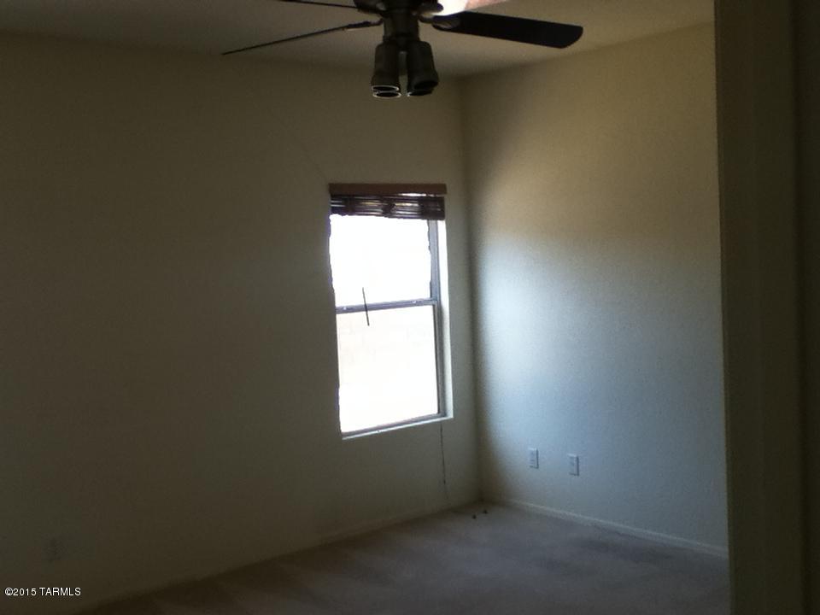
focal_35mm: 32
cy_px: 308
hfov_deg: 56.8
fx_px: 758
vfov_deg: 44.2
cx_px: 410
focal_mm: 3.85
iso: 100
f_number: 2.4
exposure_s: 1/60
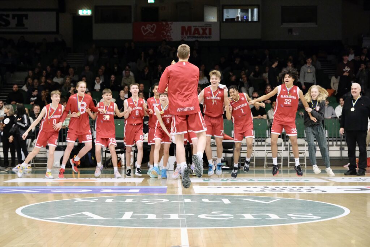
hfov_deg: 30.5
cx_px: 185
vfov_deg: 20.6
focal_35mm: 66
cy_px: 124
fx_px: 678
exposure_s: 1/1000
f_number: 2.8
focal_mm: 44.1
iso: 12800
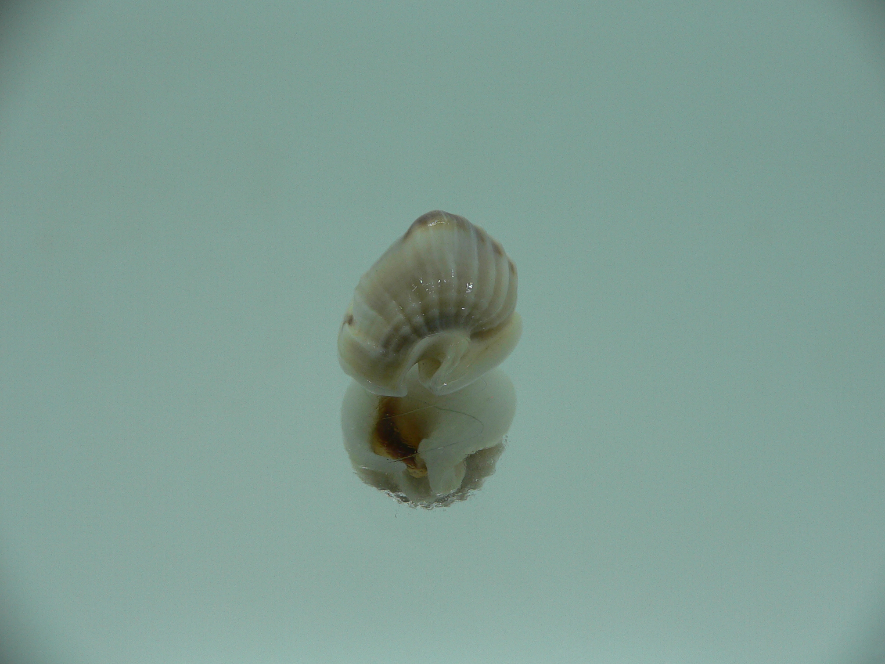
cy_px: 332
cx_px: 442
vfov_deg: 40.7
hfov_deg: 52.6
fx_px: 895
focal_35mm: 35
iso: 80
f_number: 2.8
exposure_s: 1/80
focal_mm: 4.6
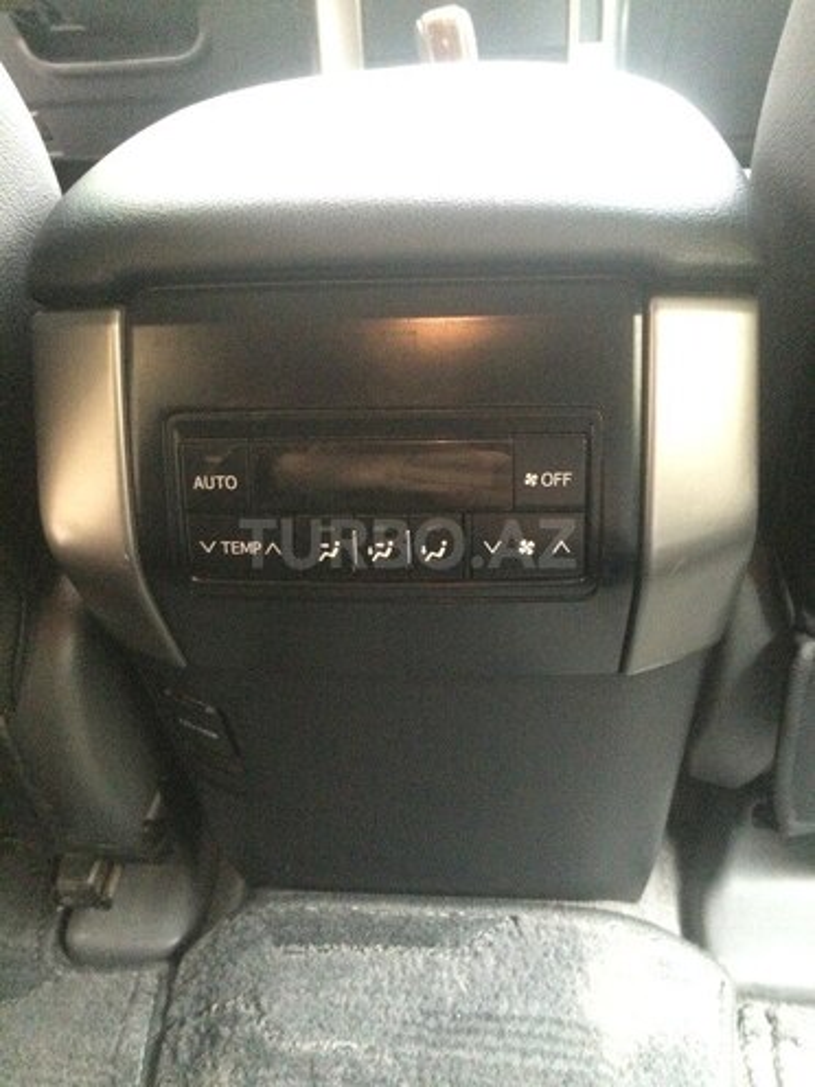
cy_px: 544
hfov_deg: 48.2
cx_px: 408
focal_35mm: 29
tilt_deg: -35.3
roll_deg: +4.1
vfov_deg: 61.7
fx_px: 910
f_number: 2.2
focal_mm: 4.15
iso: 1000
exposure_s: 1/17
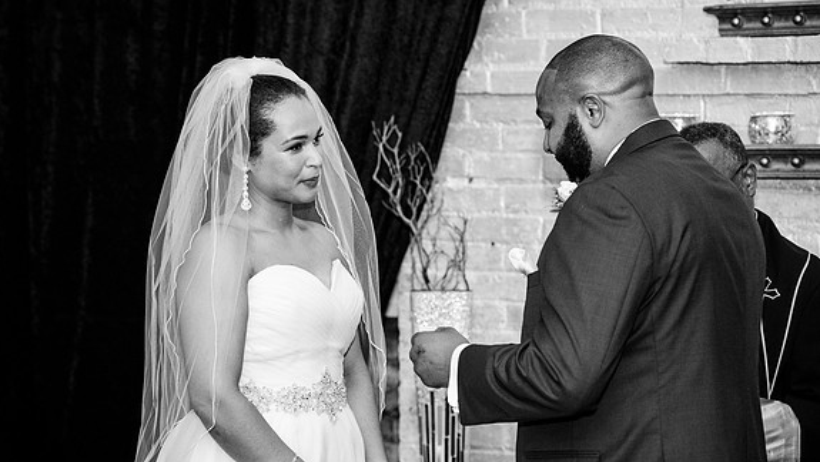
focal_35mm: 119
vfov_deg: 10.2
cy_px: 263
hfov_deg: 18.0
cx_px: 383
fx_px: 2589
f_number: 4
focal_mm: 105
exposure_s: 1/250
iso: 2000
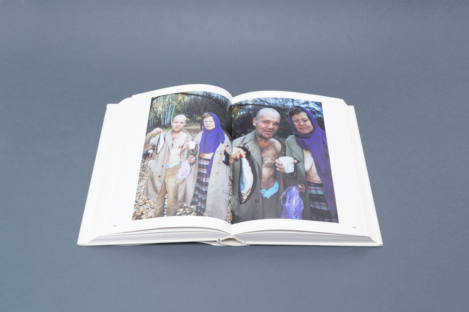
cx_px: 234
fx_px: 469
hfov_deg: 53.1
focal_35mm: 36
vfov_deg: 36.9
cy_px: 156
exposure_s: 1/125
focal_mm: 24
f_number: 8
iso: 200
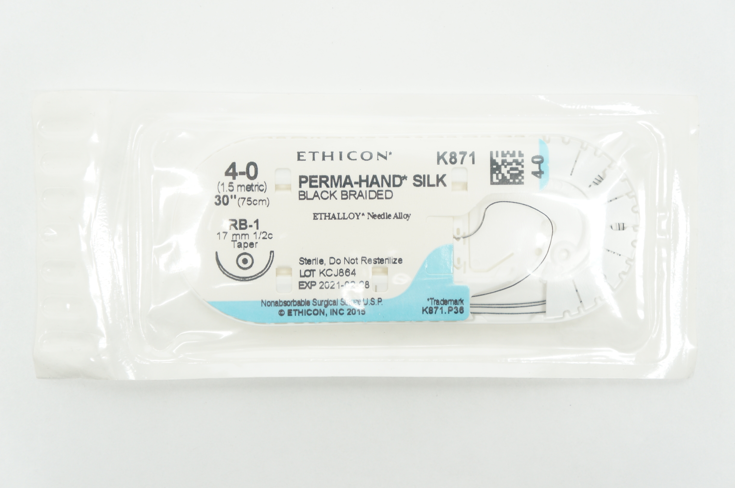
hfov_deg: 35.1
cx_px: 368
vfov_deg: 23.7
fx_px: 1162
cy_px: 244
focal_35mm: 57
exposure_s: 1/60
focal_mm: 38
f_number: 4.5
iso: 400
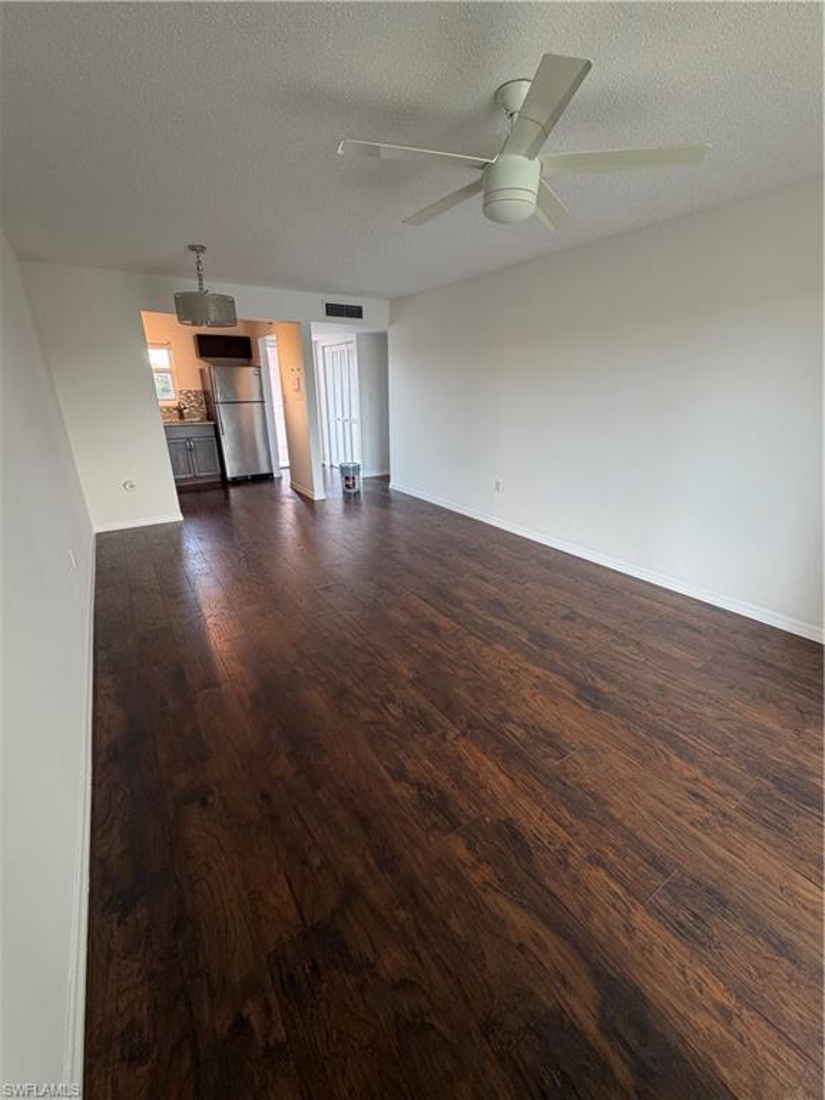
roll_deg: +0.1
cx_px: 412
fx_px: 445
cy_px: 550
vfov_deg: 102.1
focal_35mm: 14
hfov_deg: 85.7
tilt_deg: -20.9
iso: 200
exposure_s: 1/60
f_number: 2.2
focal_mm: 2.22
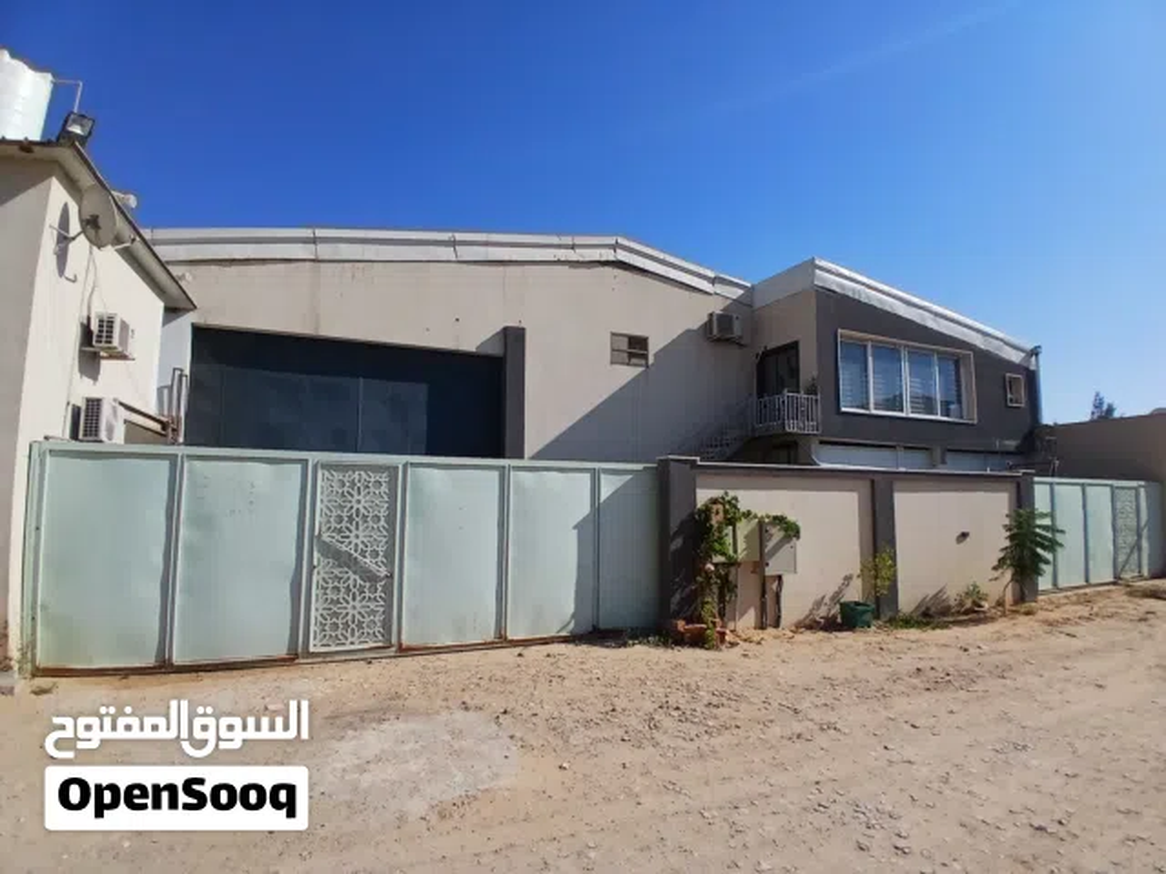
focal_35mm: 17
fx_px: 573
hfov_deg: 91.0
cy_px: 437
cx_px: 583
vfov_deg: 74.7
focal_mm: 1.4
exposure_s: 1/2304
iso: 50
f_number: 2.2
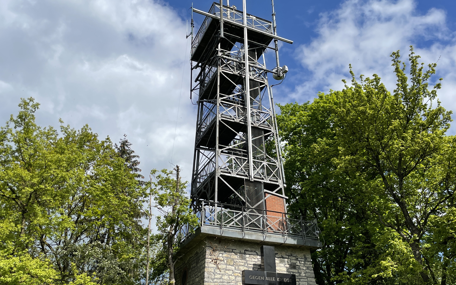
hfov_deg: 54.0
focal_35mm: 36
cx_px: 234
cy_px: 156
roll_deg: +1.2
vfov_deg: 35.3
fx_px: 447
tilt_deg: +28.8
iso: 32
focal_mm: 4.2
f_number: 1.6
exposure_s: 1/5051
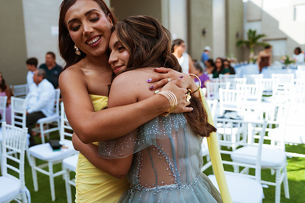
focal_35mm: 36
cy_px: 102
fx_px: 305
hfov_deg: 53.0
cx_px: 132
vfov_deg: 36.9
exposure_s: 1/800
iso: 100
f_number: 2.8
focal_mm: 31
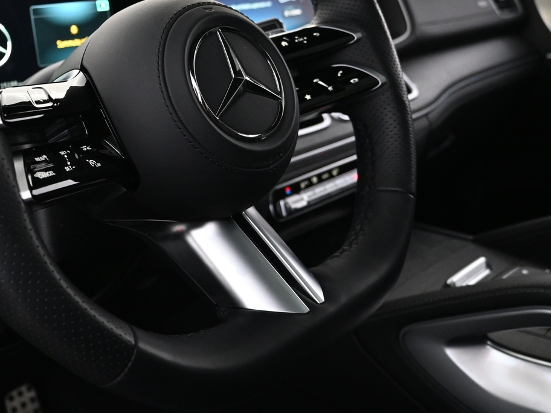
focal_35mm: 41
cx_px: 121
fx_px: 653
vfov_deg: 34.3
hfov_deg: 43.9
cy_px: 99
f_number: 3.5
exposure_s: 1/25
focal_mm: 16
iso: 1600
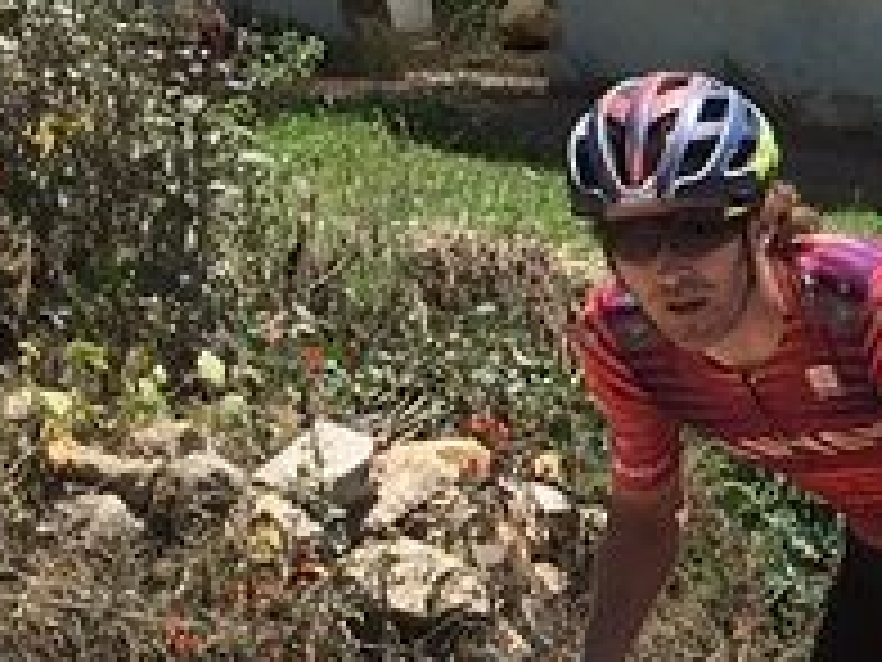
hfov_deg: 9.5
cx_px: 1953
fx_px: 4816
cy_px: 635
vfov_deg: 7.8
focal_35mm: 189
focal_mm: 4.15
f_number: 2.2
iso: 25
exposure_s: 1/1451
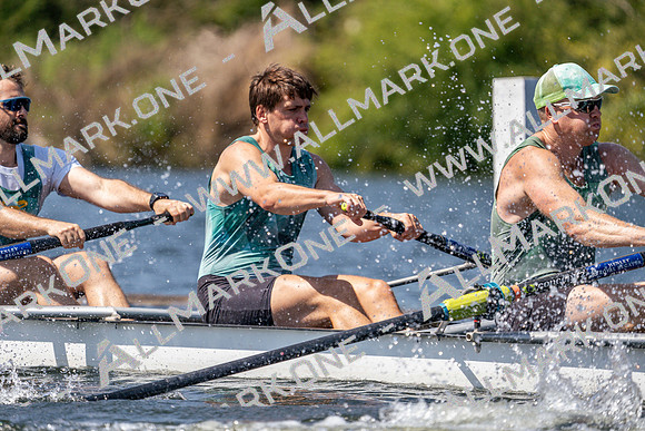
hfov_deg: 4.5
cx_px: 322
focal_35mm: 459
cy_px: 216
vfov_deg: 3.0
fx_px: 8225
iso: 250
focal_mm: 459
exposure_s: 1/2000
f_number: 6.3
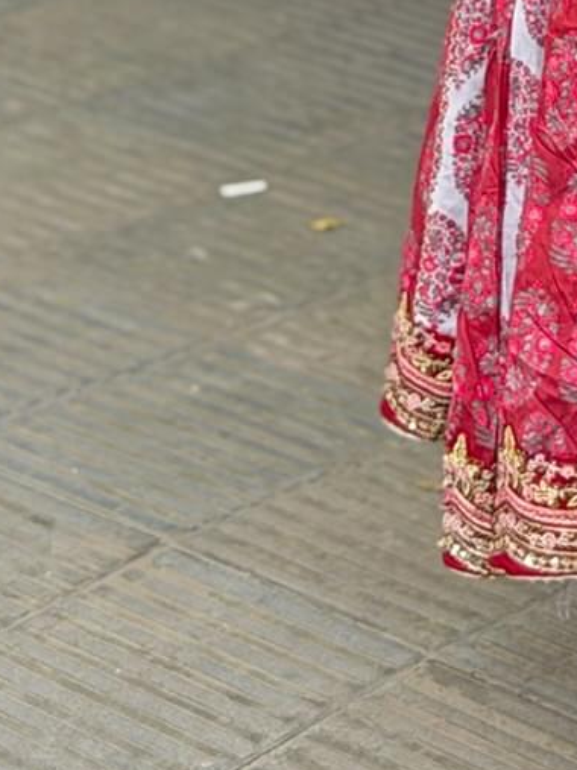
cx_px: 761
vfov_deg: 9.6
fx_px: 4313
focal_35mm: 194
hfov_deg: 7.6
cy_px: -668
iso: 50
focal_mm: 6.76
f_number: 1.78
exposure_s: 1/137
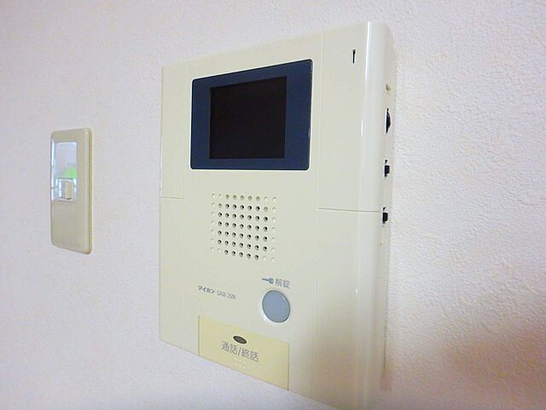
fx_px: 331
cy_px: 205
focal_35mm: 21
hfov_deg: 79.0
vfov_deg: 63.4
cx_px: 273
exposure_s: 1/30
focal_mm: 3.7
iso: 800
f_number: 3.5
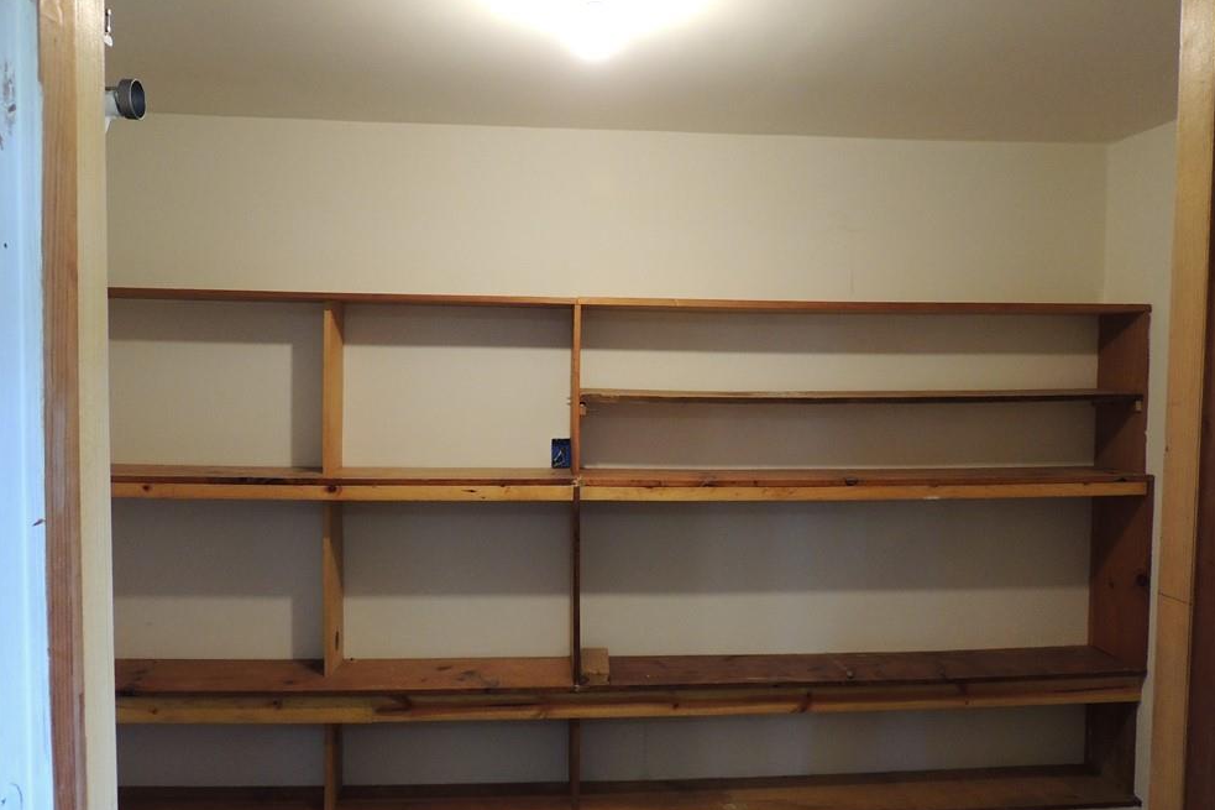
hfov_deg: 69.4
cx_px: 609
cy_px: 408
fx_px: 877
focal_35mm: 26
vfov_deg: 49.5
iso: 400
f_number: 3
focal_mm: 4.3
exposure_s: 1/25
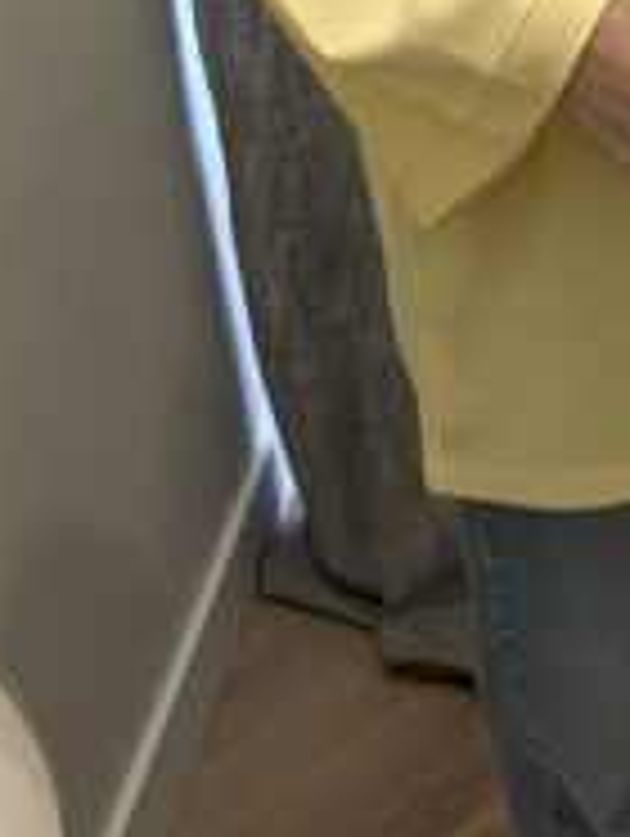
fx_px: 2082
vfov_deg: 20.3
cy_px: -317
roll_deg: +4.0
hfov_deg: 17.0
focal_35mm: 86
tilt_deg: -18.5
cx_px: 572
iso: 320
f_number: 1.78
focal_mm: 6.86
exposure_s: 1/60
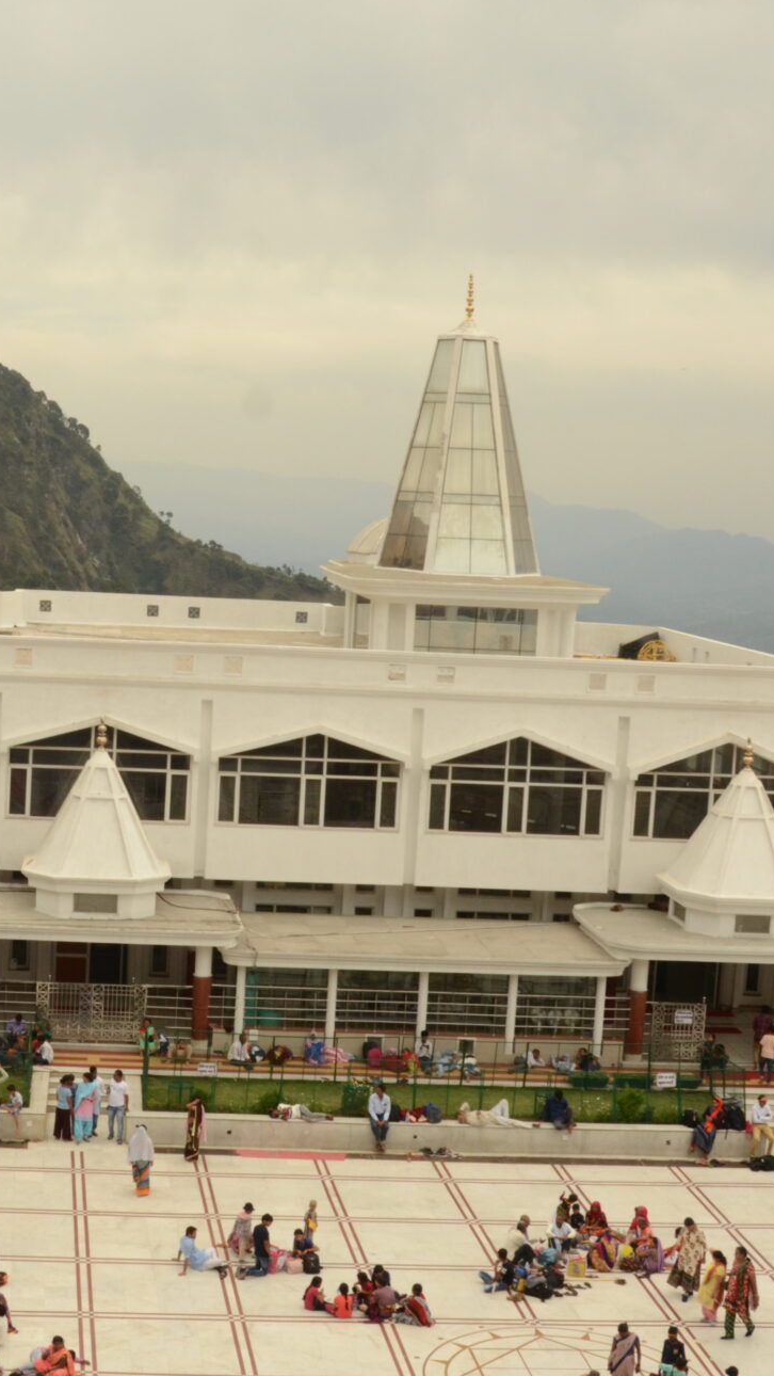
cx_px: 71
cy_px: 753
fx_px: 2042
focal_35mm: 56
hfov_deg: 21.0
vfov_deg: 37.2
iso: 400
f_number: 11
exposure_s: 1/400
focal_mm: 18
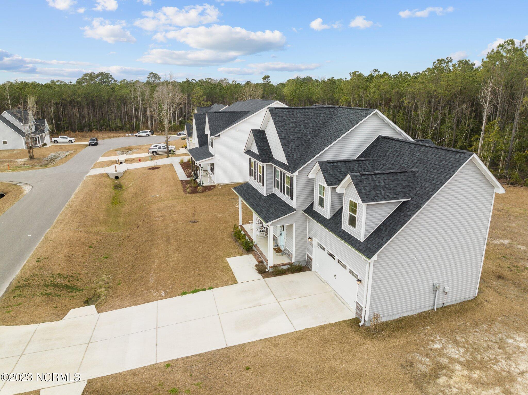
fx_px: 366
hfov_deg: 71.6
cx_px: 264
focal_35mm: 24
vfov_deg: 56.8
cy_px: 198
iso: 100
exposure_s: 1/160
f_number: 3.5
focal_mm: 12.29
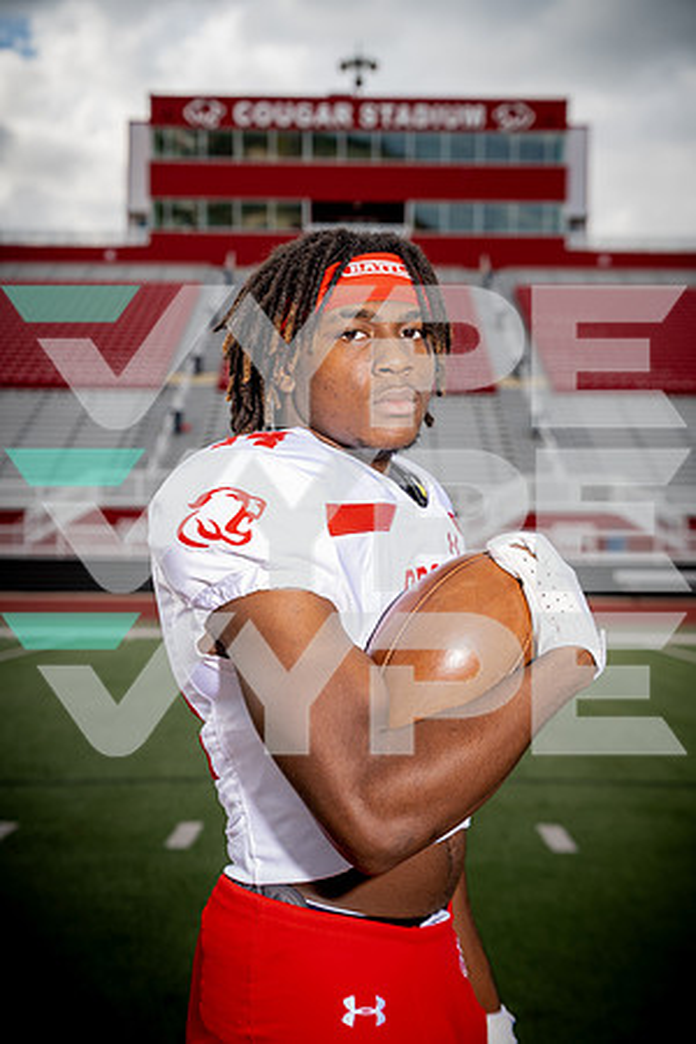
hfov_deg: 25.5
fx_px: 1537
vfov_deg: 37.5
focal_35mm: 53
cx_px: 348
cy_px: 522
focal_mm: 53
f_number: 4.5
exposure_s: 1/1000
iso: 200
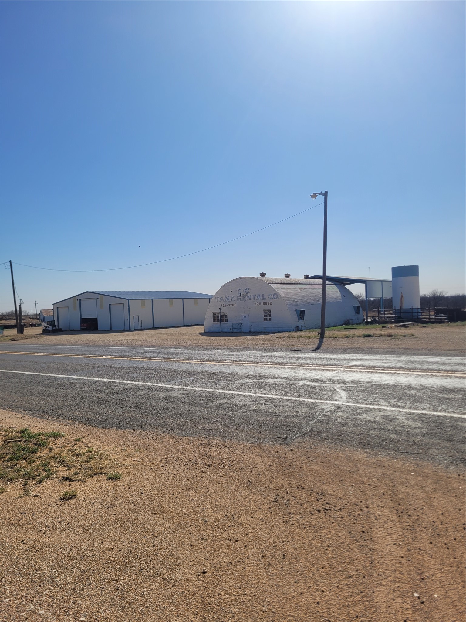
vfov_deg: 67.3
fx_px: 467
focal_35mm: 26
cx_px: 233
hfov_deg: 53.1
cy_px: 311
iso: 40
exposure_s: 1/5445
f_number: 1.8
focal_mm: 5.4
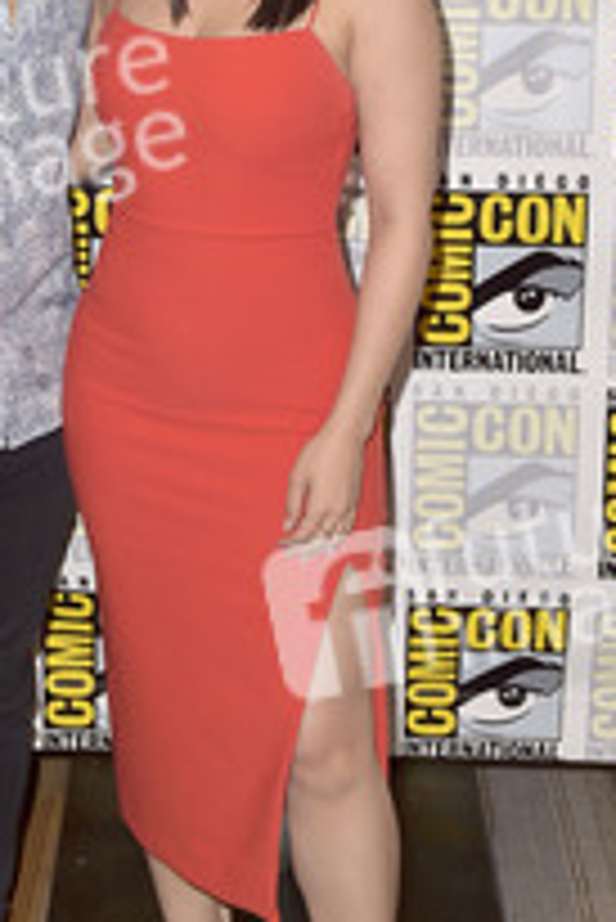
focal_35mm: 74
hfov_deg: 18.2
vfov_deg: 27.3
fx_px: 1896
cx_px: 88
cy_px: 369
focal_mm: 38
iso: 500
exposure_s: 1/320
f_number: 6.3
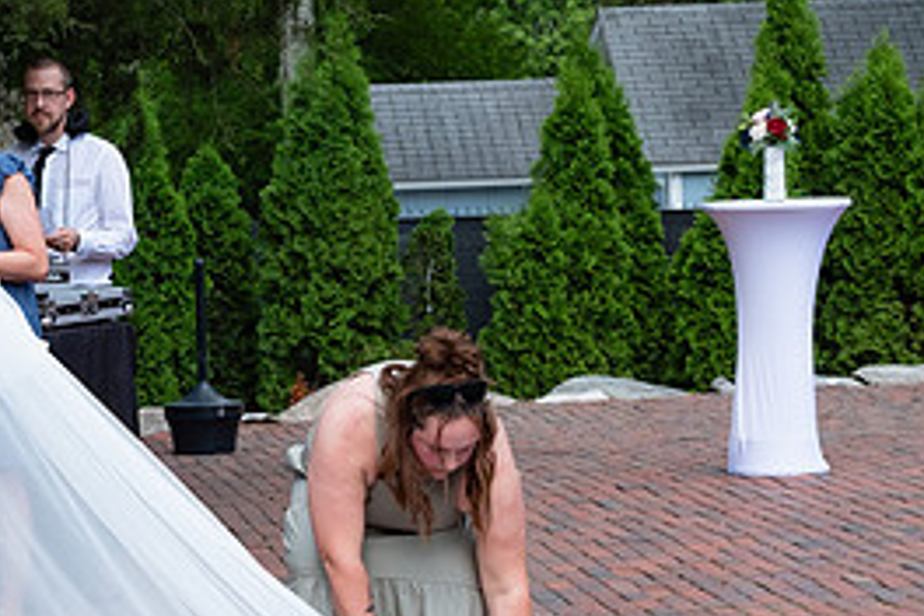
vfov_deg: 8.3
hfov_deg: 12.4
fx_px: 4235
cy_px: 548
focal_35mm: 165
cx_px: 130
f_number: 7.1
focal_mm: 50
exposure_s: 1/200
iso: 250
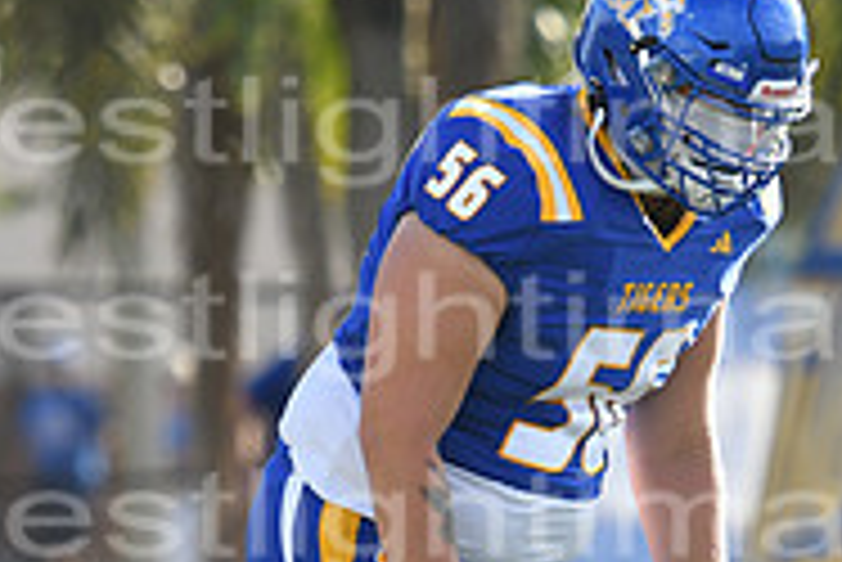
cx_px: 504
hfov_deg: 2.5
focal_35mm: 838
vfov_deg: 1.6
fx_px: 19614
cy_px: 623
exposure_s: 1/1250
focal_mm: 180
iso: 200
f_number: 4
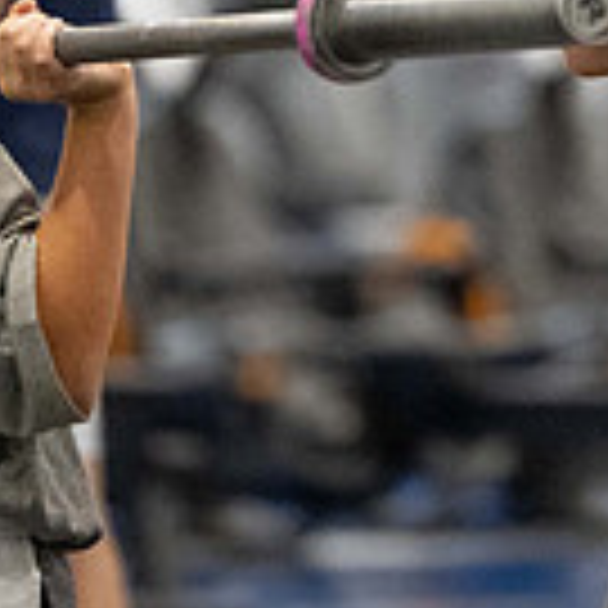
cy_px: -40
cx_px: 579
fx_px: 14824
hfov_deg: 2.3
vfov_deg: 2.3
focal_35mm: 746
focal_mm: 180
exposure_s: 1/320
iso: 6400
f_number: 2.8
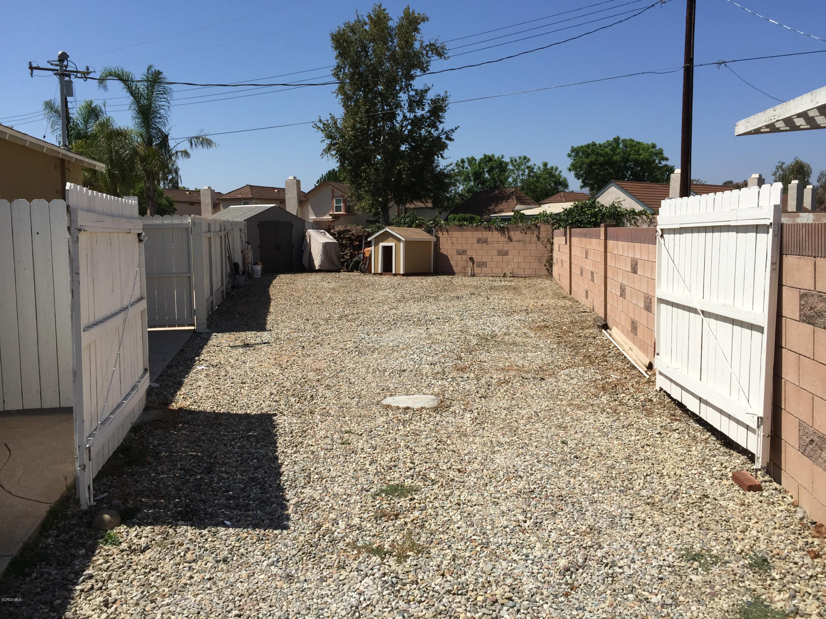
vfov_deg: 48.2
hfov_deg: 61.7
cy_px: 310
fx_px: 692
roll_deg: -0.4
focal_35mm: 29
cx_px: 413
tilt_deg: -4.6
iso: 32
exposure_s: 1/3300
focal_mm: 4.15
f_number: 2.2
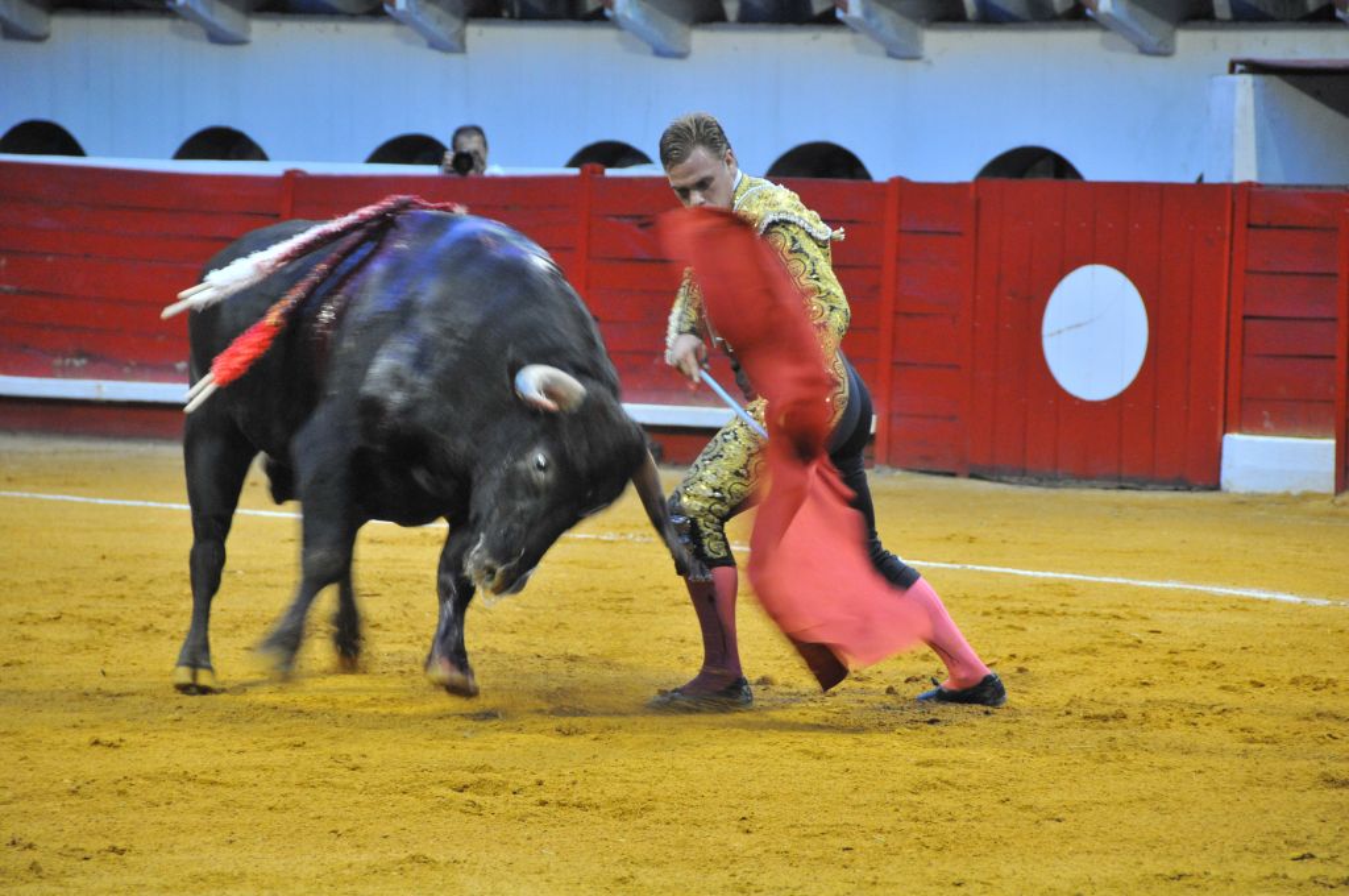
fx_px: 8420
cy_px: 448
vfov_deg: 6.1
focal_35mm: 225
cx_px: 674
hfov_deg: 9.2
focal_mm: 150
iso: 1600
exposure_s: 1/60
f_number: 5.6
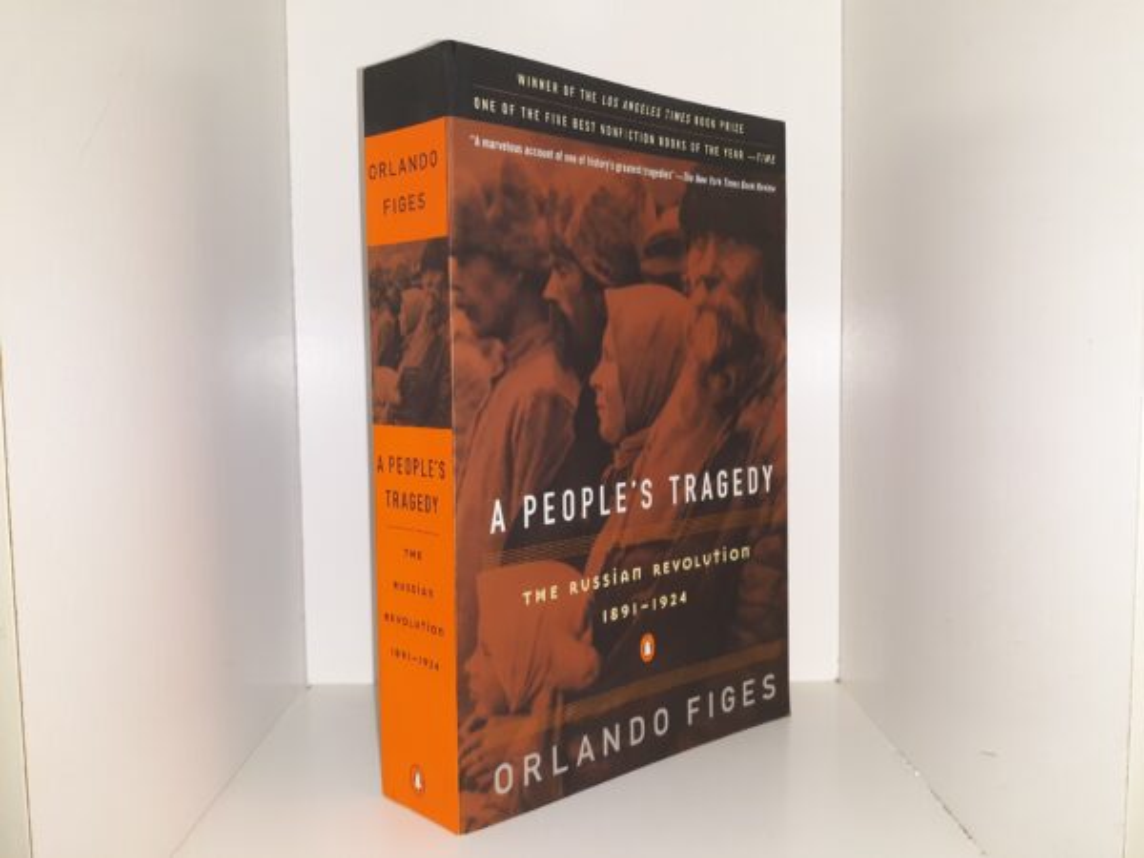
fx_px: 925
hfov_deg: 63.4
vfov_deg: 49.7
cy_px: 429
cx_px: 572
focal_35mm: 28
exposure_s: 1/120
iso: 64
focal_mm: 3.7
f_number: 1.7
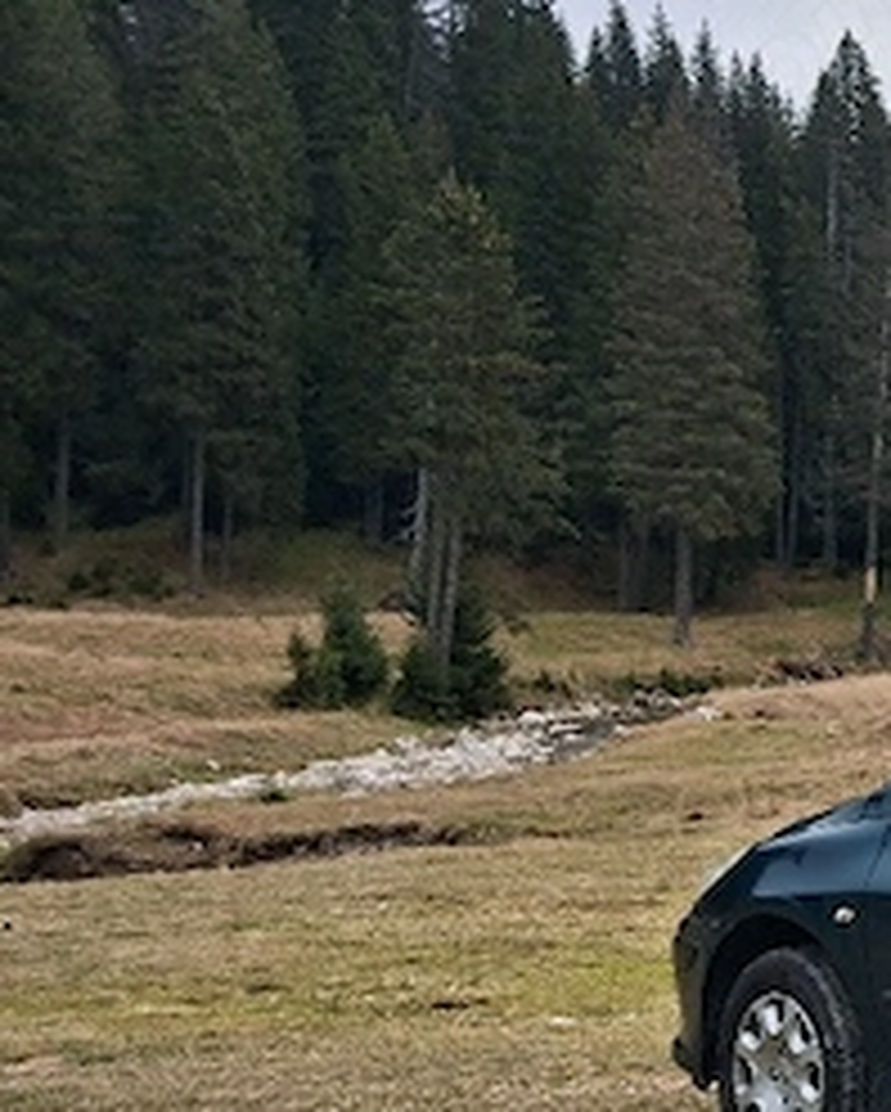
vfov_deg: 29.5
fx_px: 2107
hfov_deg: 21.3
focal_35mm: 64
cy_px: 626
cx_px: 1206
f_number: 1.8
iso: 25
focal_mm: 4
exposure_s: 1/244
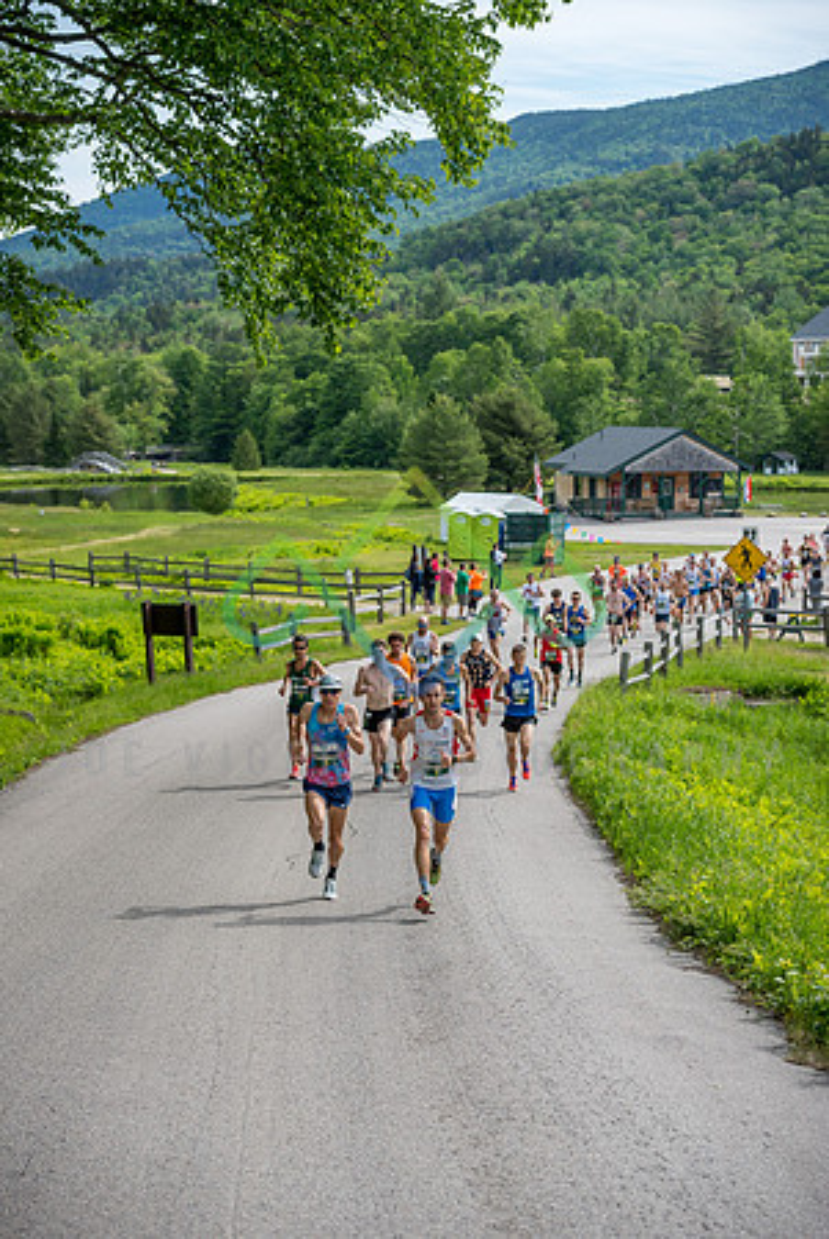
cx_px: 414
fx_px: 2412
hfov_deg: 19.5
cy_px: 620
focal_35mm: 70
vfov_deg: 28.8
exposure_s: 1/2500
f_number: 4.5
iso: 400
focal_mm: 70
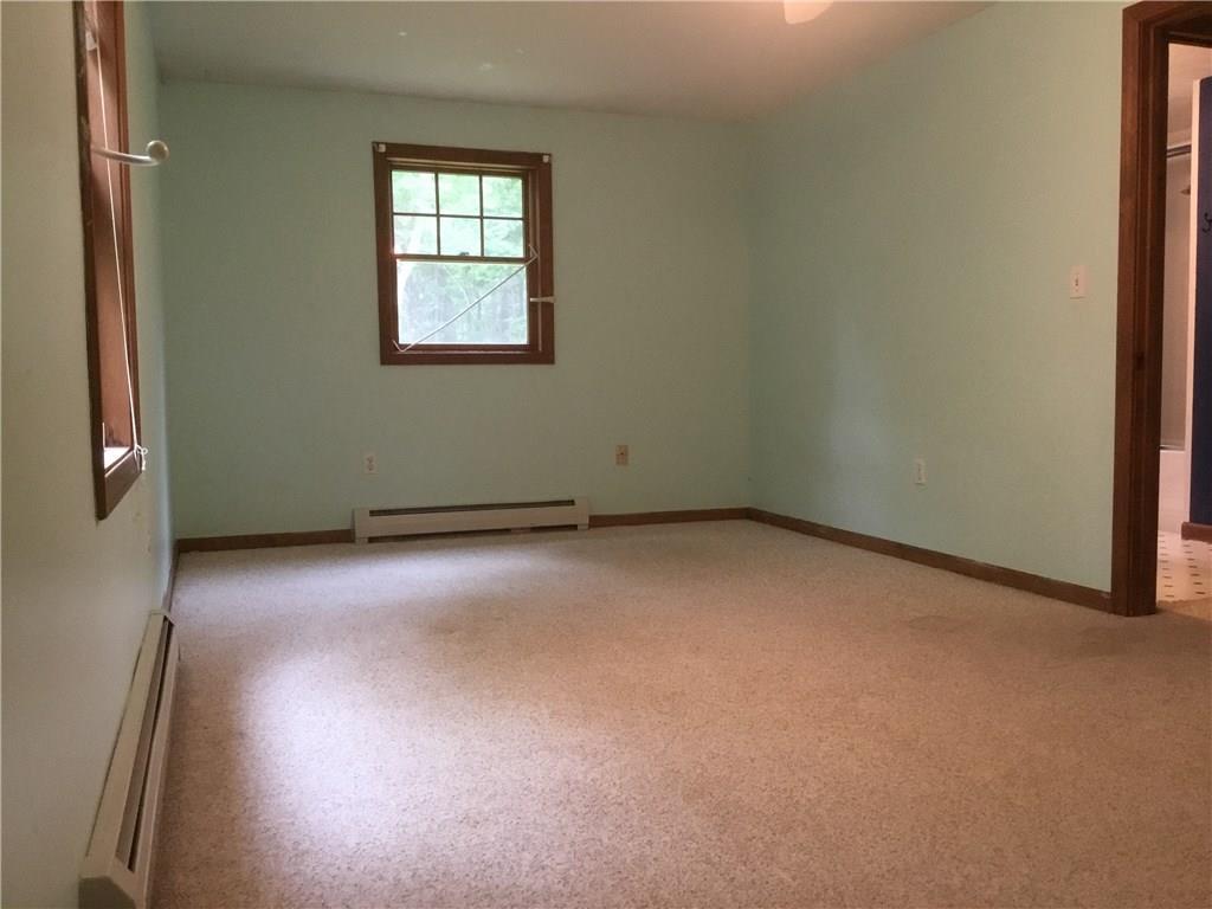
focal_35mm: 31
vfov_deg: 45.4
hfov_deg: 58.4
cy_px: 454
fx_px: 1085
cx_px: 606
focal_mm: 3.3
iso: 160
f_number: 2.4
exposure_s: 1/30
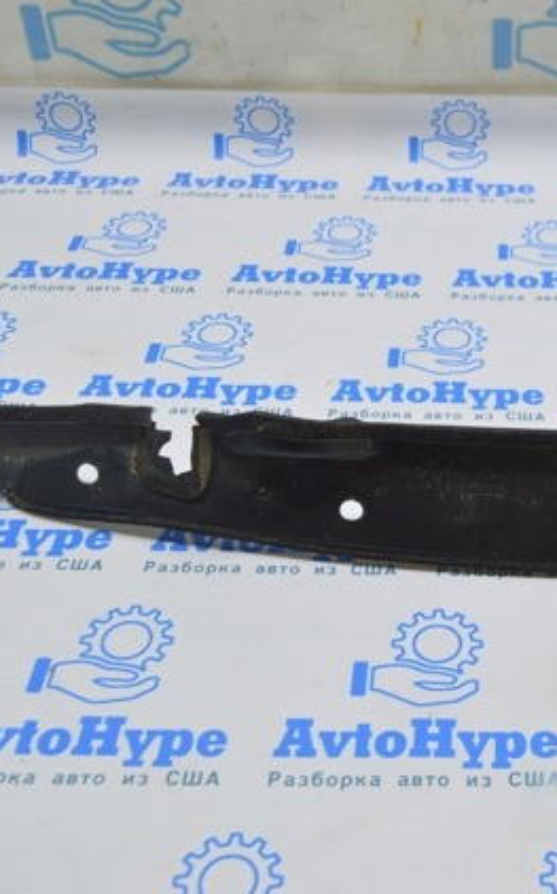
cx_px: 525
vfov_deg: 39.6
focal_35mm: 51
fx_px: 1241
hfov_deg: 24.4
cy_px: 446
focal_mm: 22
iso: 400
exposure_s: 1/25
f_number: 5.6
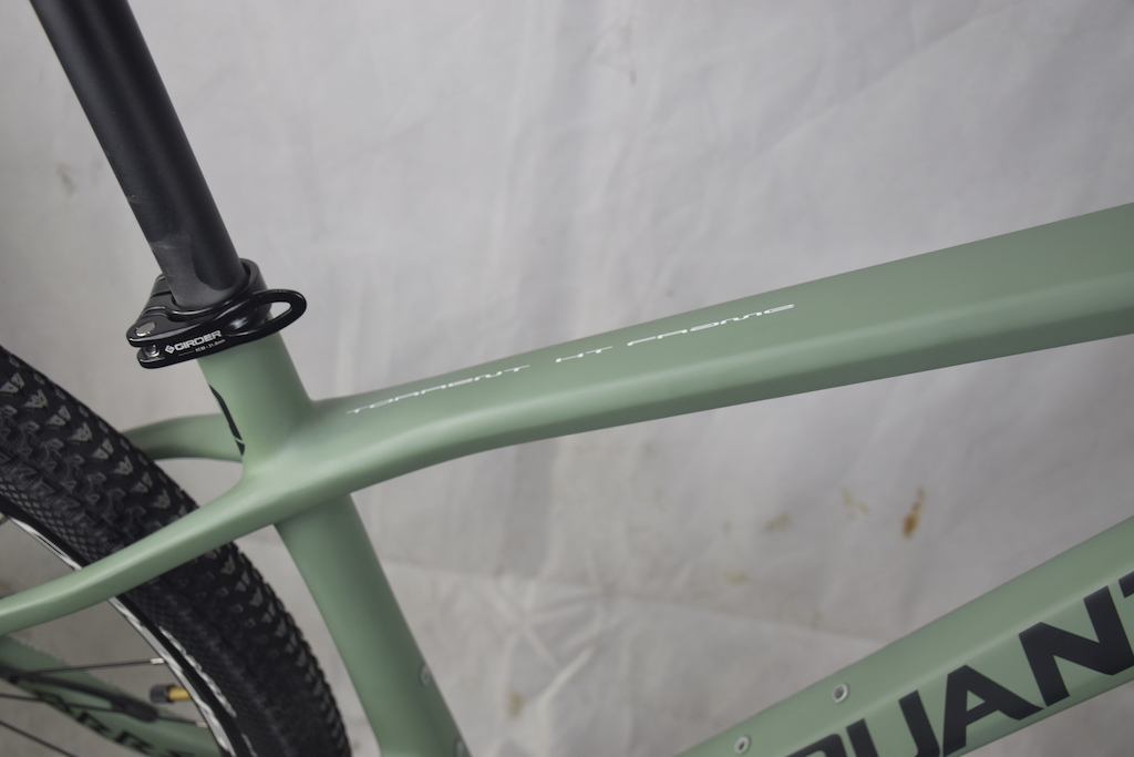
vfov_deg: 36.9
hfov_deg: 53.1
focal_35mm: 36
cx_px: 567
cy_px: 378
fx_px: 1134
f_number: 5
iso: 400
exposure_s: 1/100
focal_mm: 24
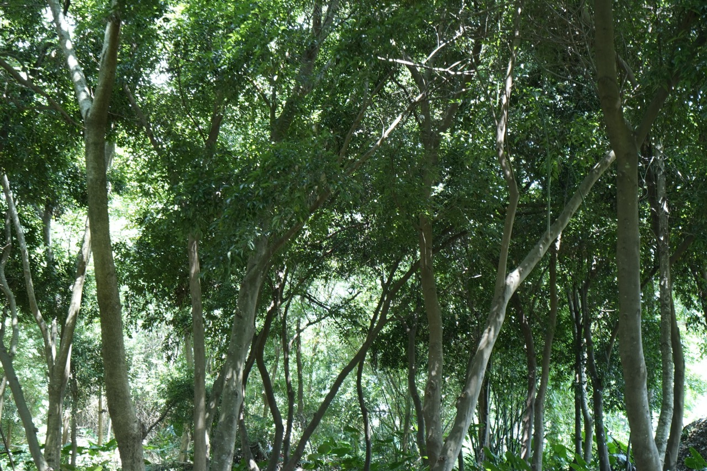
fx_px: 1021
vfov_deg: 26.0
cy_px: 236
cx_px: 354
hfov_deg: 38.2
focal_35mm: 52
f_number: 4
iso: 250
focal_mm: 35
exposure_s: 1/25
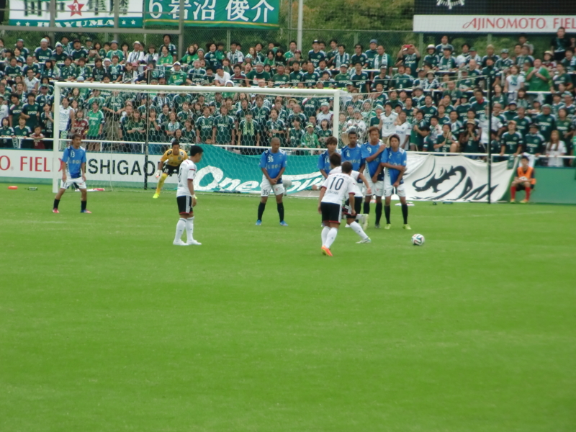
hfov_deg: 8.2
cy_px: 216
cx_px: 288
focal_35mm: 240
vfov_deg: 6.2
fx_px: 3994
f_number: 5.8
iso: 250
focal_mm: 43
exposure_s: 1/250
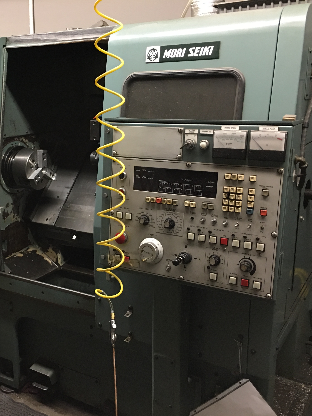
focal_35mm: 39
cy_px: 209
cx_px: 94
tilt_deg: -13.9
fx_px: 469
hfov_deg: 36.3
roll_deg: +1.8
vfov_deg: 47.9
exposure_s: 1/10
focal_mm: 4.15
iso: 80
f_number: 2.2
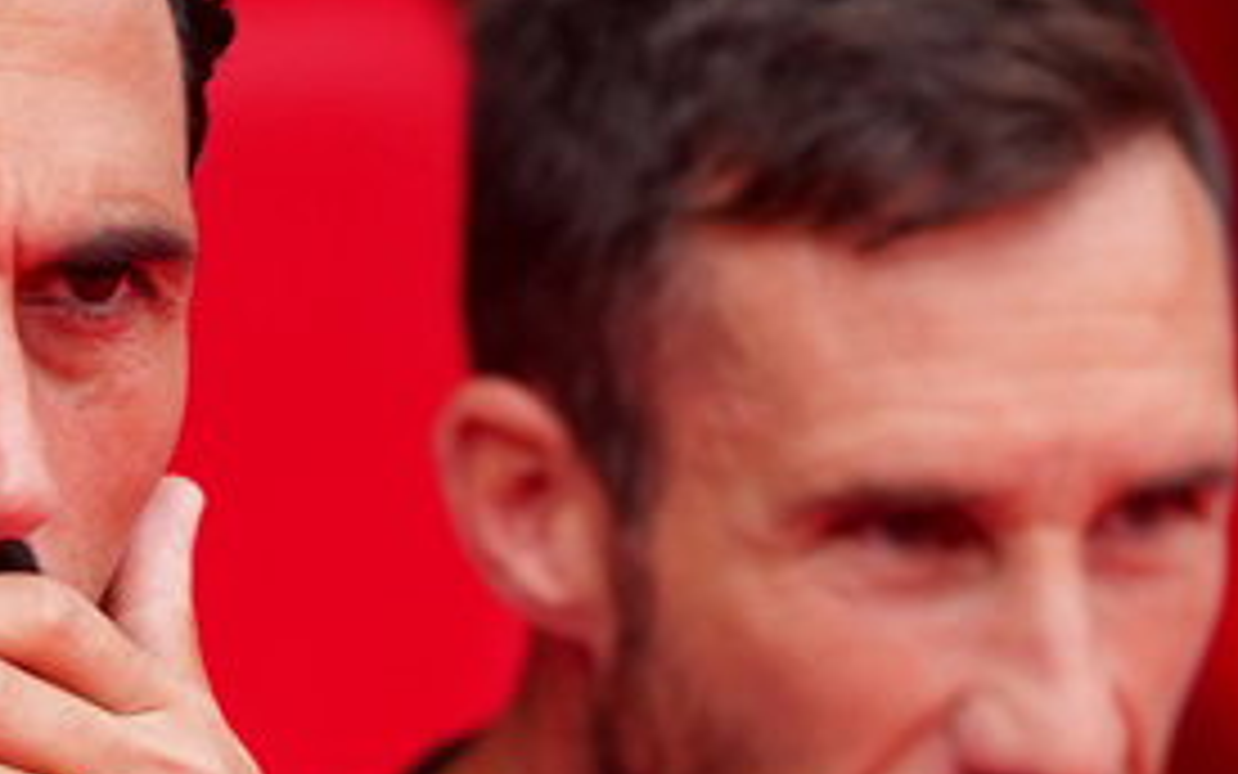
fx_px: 60069
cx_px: -230
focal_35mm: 1780
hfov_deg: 1.2
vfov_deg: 0.7
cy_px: 945
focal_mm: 400
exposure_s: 1/1600
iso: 400
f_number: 2.8
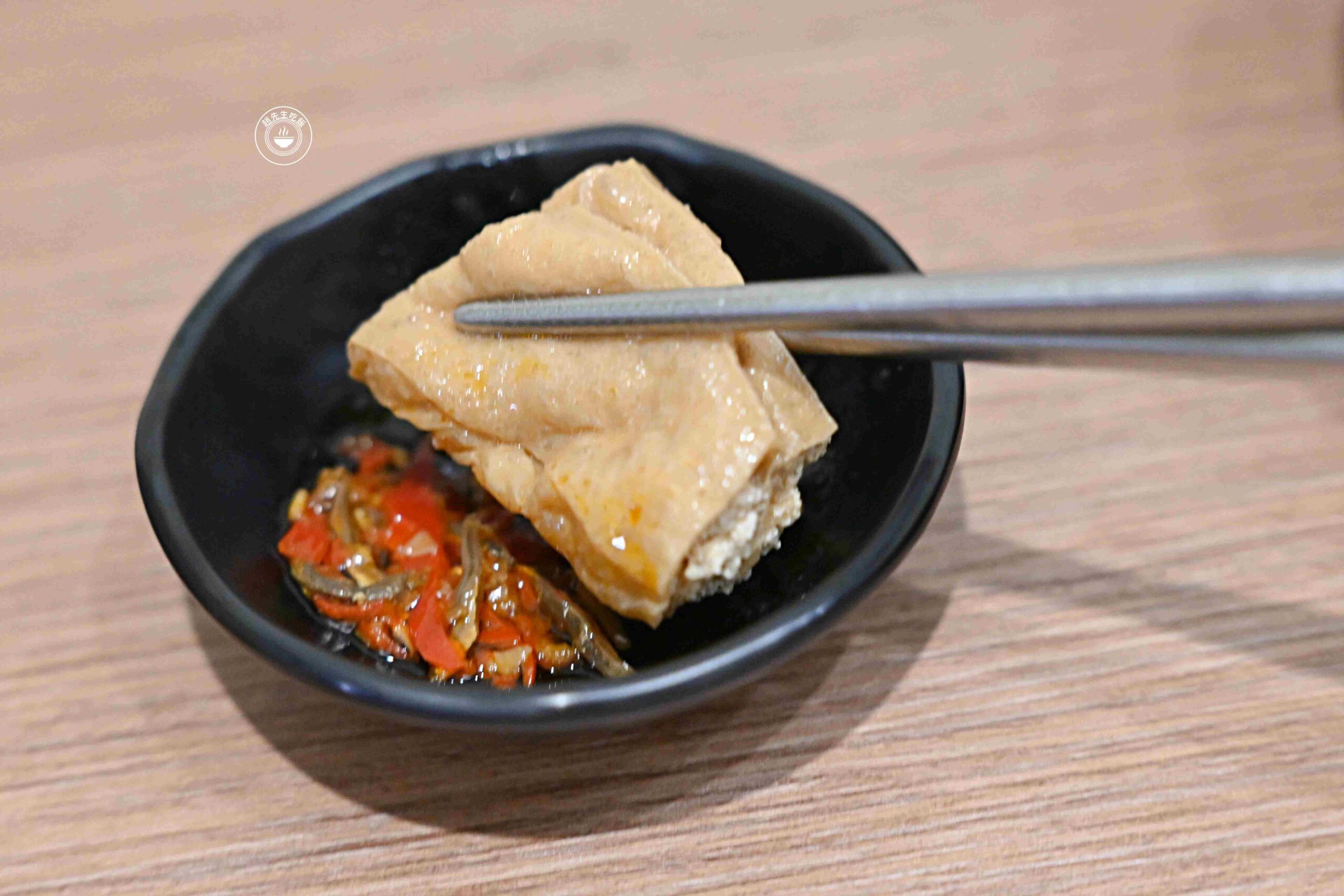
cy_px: 448
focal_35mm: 75
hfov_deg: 27.0
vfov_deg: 18.2
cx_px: 672
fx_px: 2800
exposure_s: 1/200
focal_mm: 50
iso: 2800
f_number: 3.2
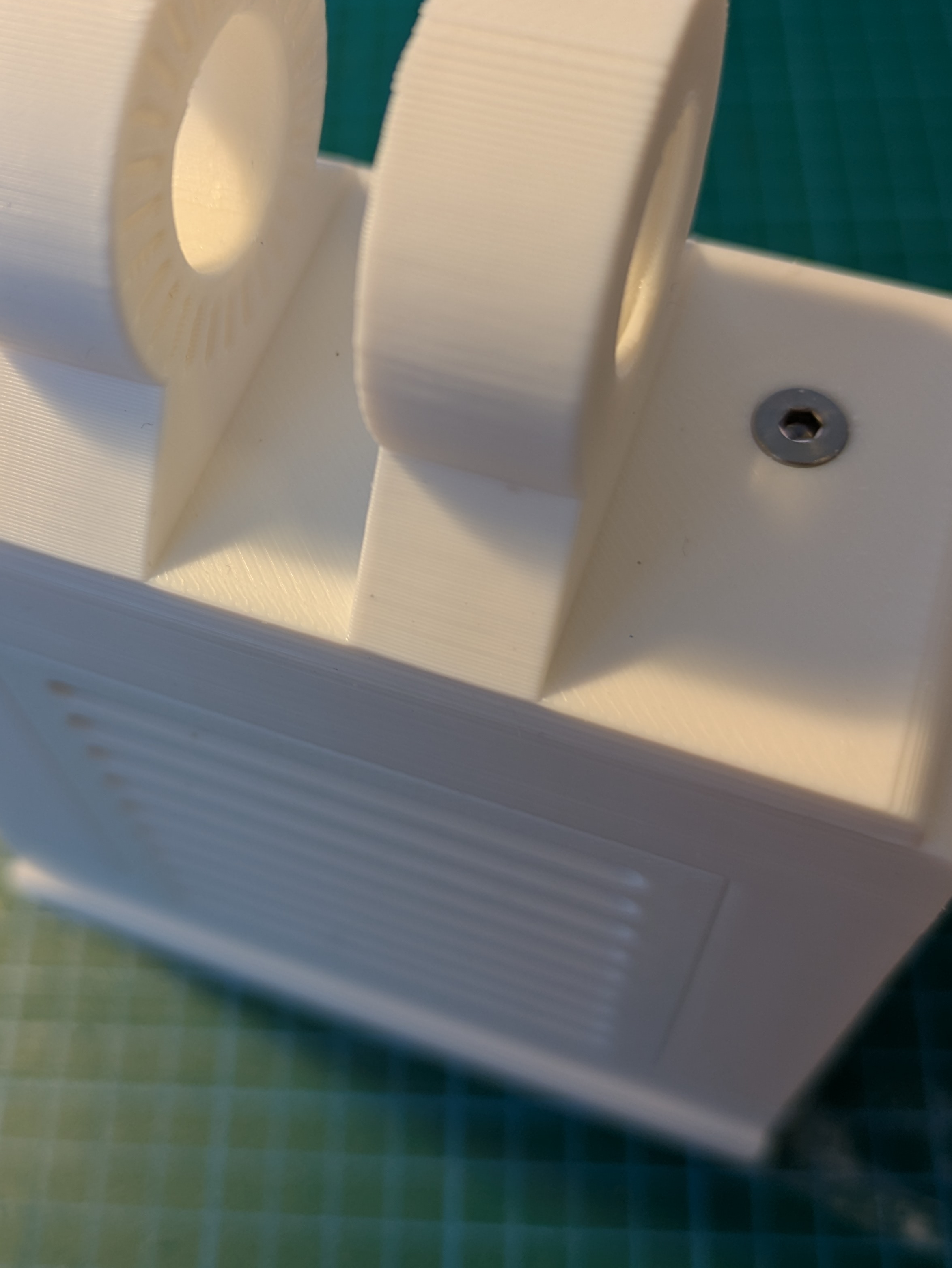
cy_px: 537
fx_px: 1356
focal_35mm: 37
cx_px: 321
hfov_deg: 38.3
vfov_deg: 49.9
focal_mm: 5.43
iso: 52
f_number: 1.89
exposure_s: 1/30
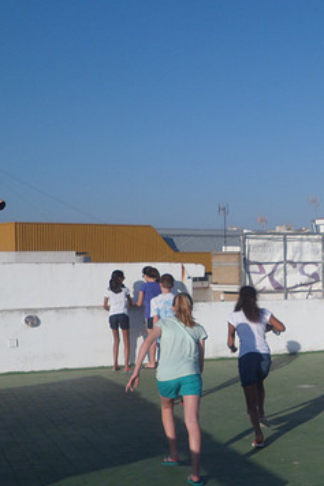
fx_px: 824
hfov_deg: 21.4
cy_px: 290
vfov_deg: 32.8
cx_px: 327
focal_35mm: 61
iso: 80
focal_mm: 6.6
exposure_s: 1/180
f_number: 10.8
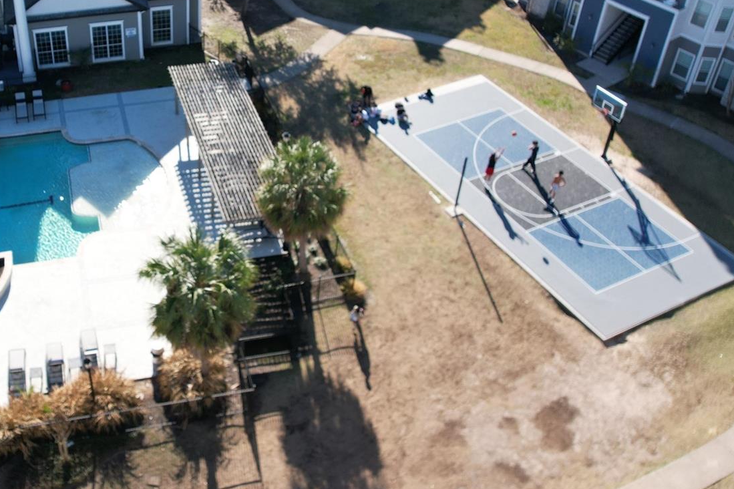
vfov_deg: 32.3
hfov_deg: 45.8
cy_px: 157
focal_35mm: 41
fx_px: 836
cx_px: 183
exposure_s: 1/1000
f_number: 2.8
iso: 130
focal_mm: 8.38
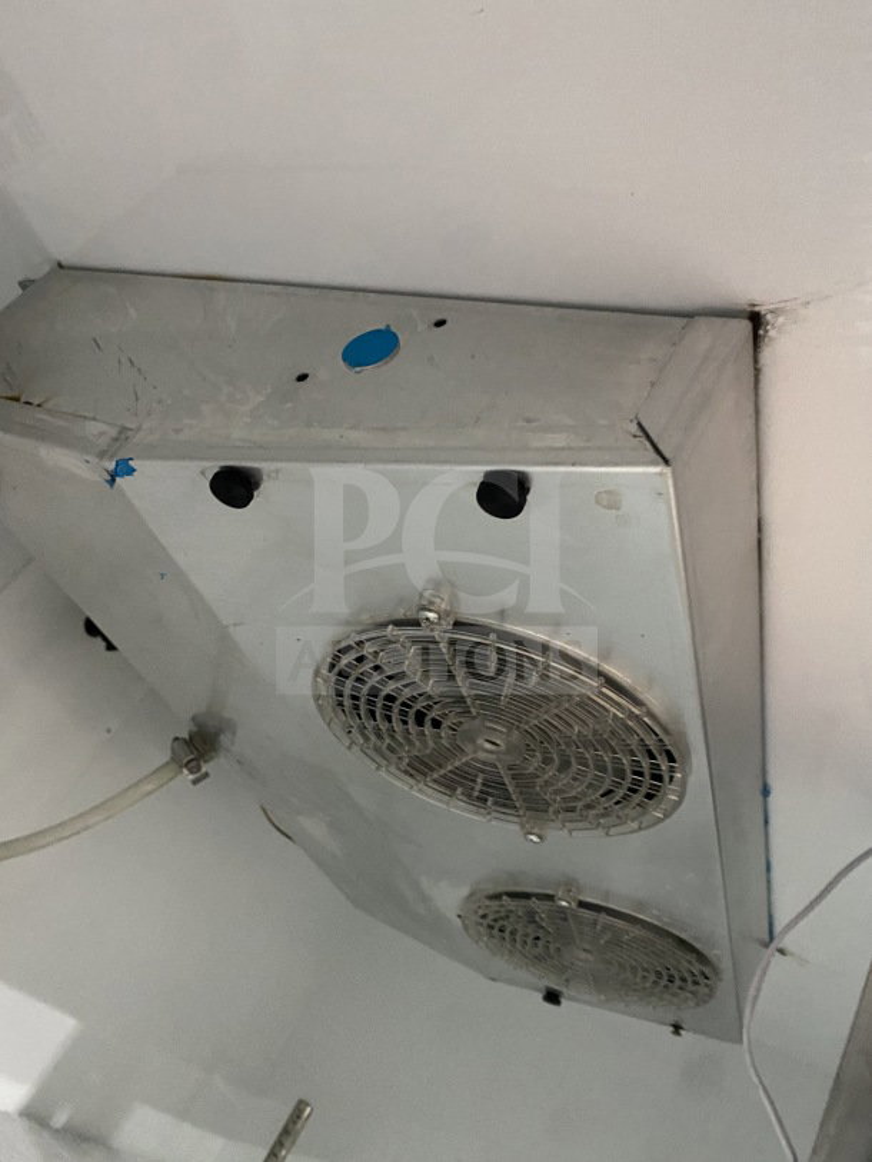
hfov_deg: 53.1
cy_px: 581
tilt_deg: +27.9
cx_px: 436
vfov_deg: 67.3
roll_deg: -35.5
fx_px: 873
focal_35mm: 26
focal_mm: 4.25
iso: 640
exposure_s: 1/30
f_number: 1.8
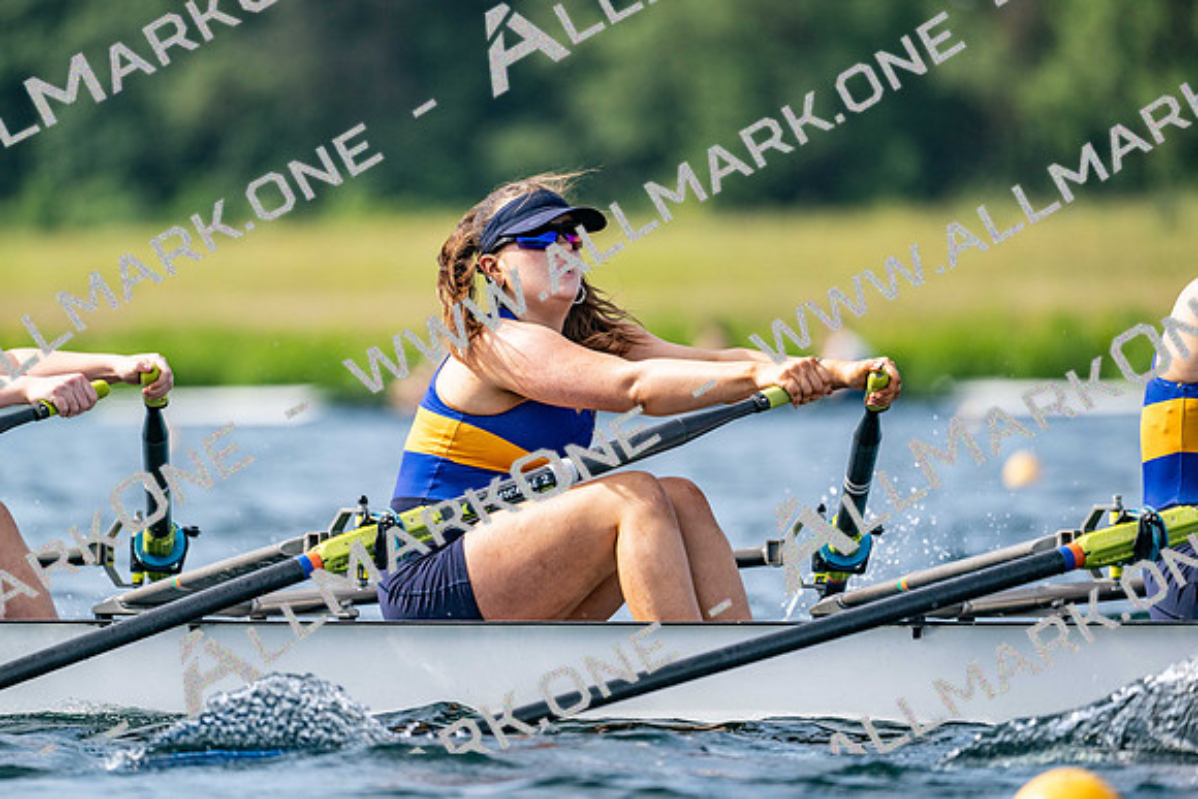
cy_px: 400
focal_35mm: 400
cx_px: 599
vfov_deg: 3.4
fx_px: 13314
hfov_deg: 5.2
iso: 360
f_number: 4.5
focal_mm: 400
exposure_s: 1/2500
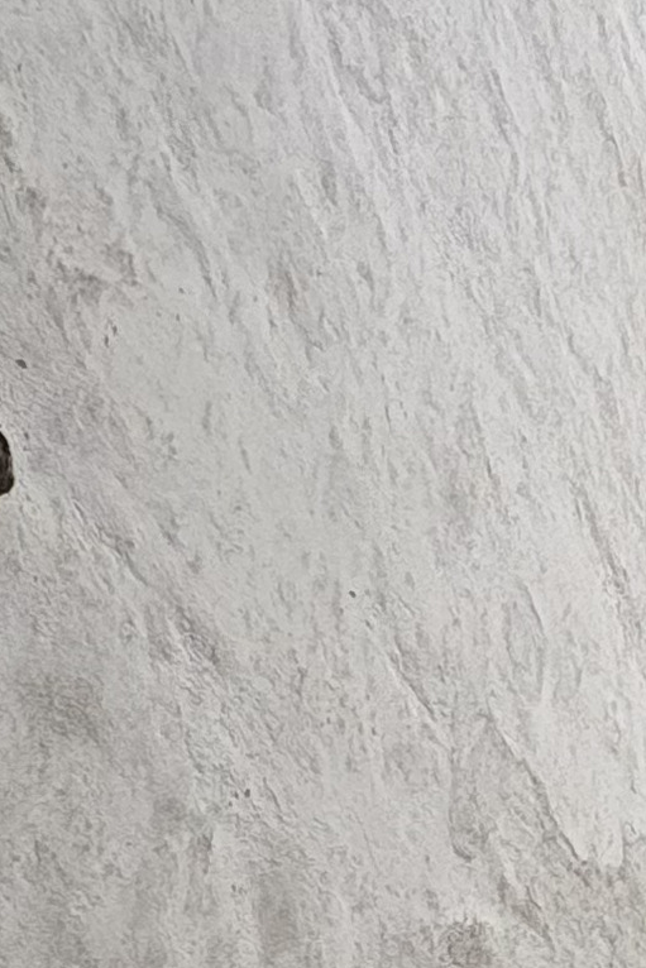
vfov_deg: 23.7
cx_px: 1463
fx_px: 2045
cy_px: 1236
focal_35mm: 76
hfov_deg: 13.8
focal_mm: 2.22
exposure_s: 1/170
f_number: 2.2
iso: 40
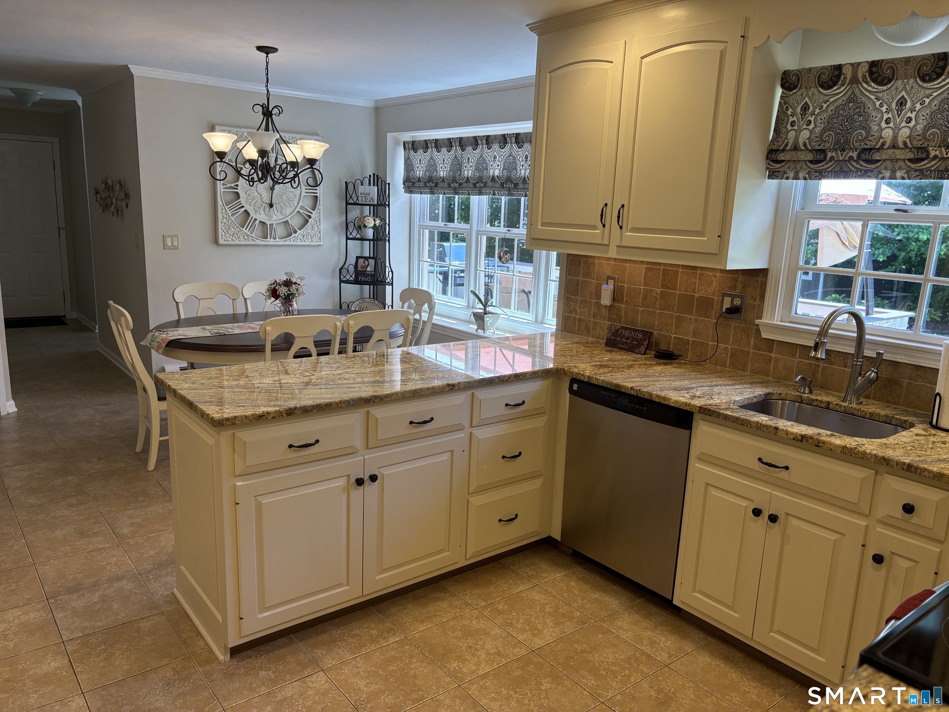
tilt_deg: -13.0
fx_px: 713
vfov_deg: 53.1
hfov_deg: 67.3
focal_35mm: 26
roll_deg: -1.9
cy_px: 356
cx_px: 474
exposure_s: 1/182
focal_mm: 5.96
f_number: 1.6
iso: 80
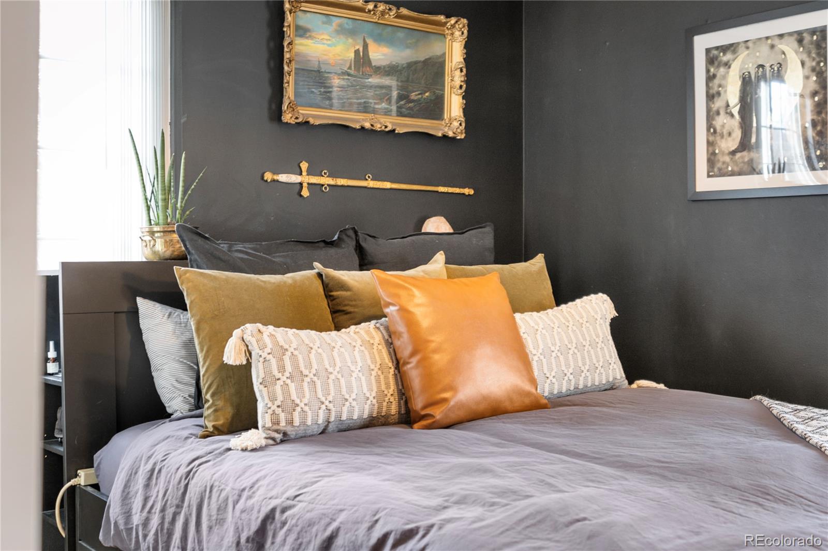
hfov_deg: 46.4
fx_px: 966
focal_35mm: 42
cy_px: 276
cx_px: 414
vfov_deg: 31.9
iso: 200
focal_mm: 28
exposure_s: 1/8
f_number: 2.8
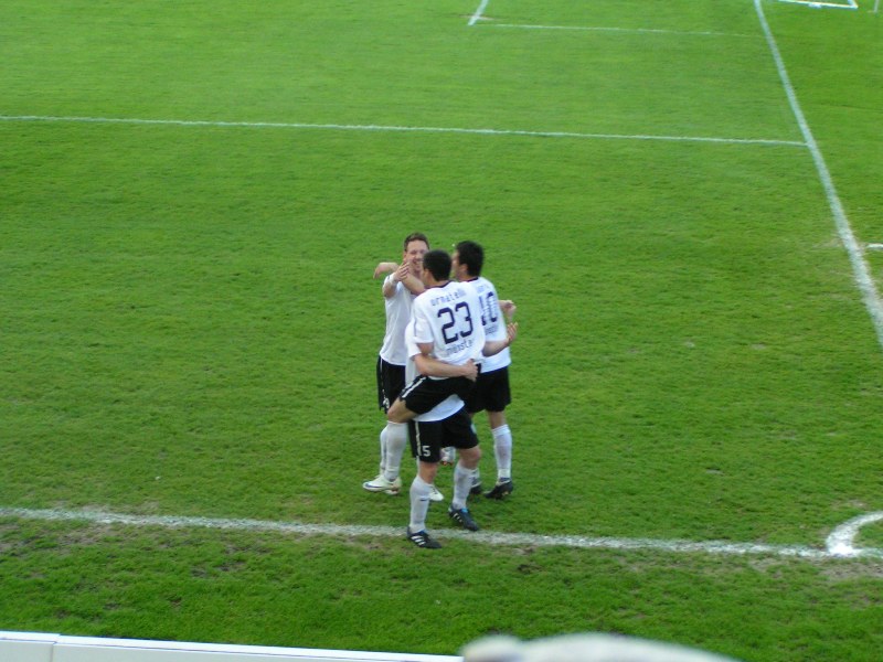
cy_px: 331
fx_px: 2092
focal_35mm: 82
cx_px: 442
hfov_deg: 23.8
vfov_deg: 18.0
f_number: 3.2
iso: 200
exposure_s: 1/60
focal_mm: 12.6
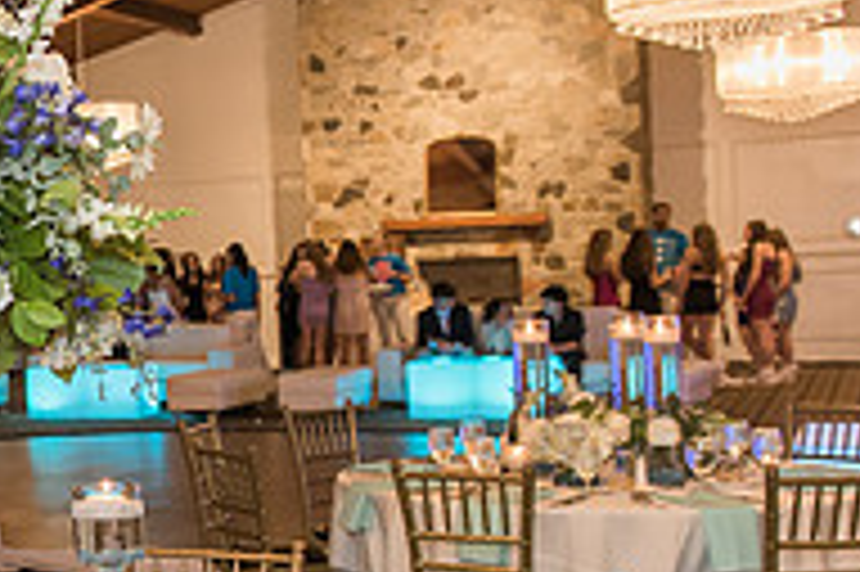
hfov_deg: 24.0
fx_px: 1742
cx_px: -288
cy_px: 304
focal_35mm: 73
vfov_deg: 18.6
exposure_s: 1/100
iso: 2000
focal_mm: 24
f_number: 3.5
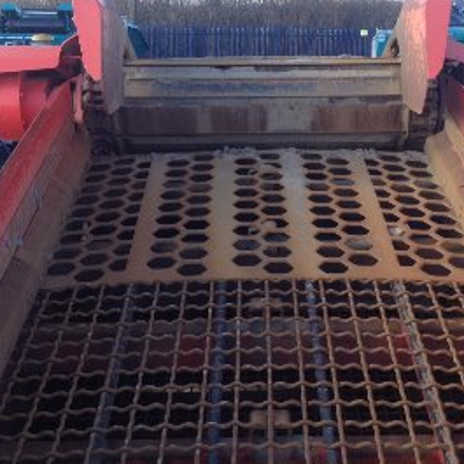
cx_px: 268
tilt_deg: -12.1
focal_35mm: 70
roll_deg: -0.8
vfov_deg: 24.7
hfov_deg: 24.6
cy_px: 227
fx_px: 1062
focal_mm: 4.28
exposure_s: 1/381
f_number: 2.4
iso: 50
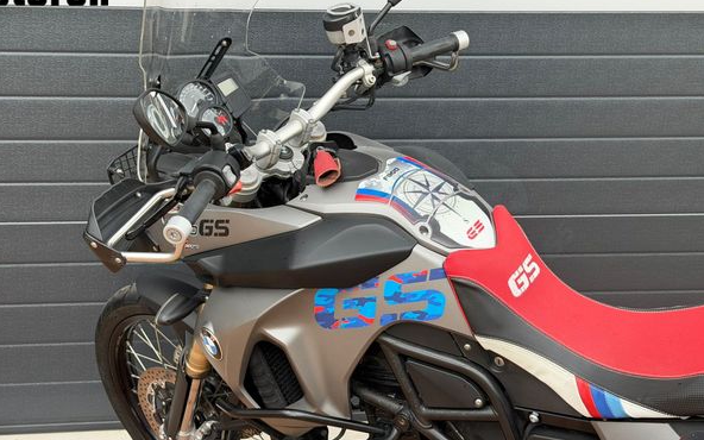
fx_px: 1055
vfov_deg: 23.6
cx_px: 337
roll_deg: -0.1
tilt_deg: -13.7
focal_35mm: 55
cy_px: 212
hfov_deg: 36.9
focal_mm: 6.76
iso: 80
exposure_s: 1/439
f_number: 1.78
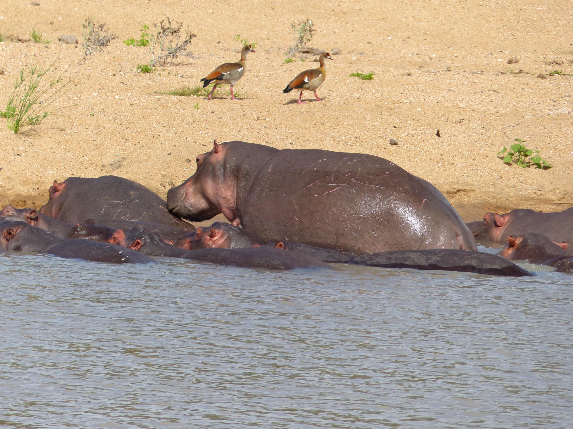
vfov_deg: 2.5
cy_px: 214
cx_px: 286
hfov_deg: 3.3
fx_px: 9932
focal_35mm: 600
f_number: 4.5
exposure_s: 1/1000
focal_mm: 108
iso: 100
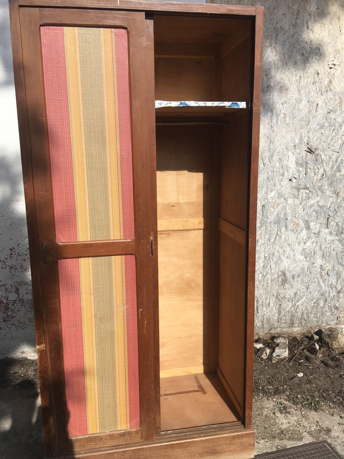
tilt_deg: -14.8
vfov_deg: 61.7
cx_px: 172
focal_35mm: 29
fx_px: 384
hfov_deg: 48.2
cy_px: 230
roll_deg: -0.9
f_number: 2.2
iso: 25
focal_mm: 4.15
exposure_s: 1/1241
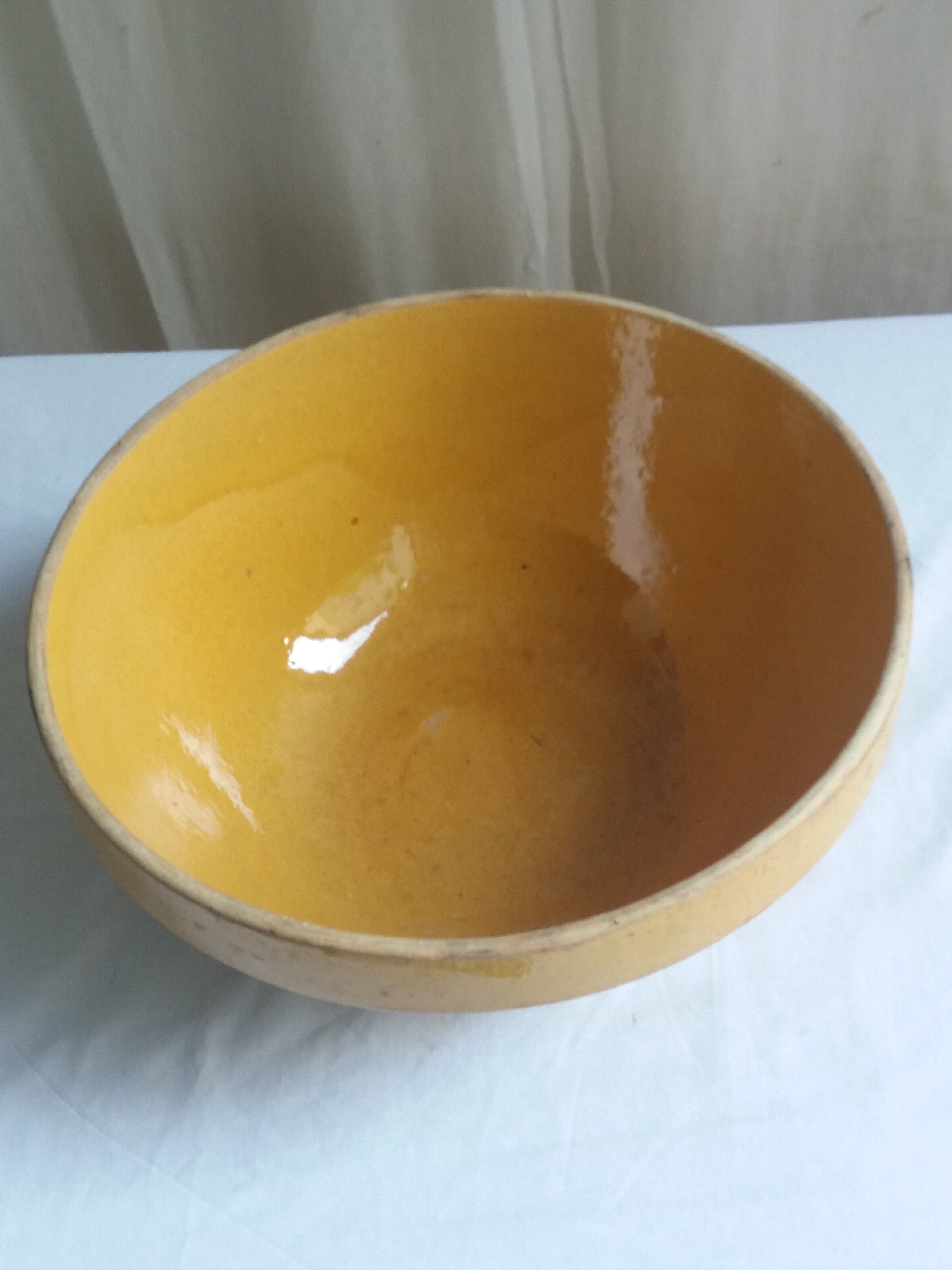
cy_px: 635
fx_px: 1027
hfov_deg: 49.7
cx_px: 476
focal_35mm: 28
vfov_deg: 63.4
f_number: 1.9
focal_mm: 3.7
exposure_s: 1/50
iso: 80
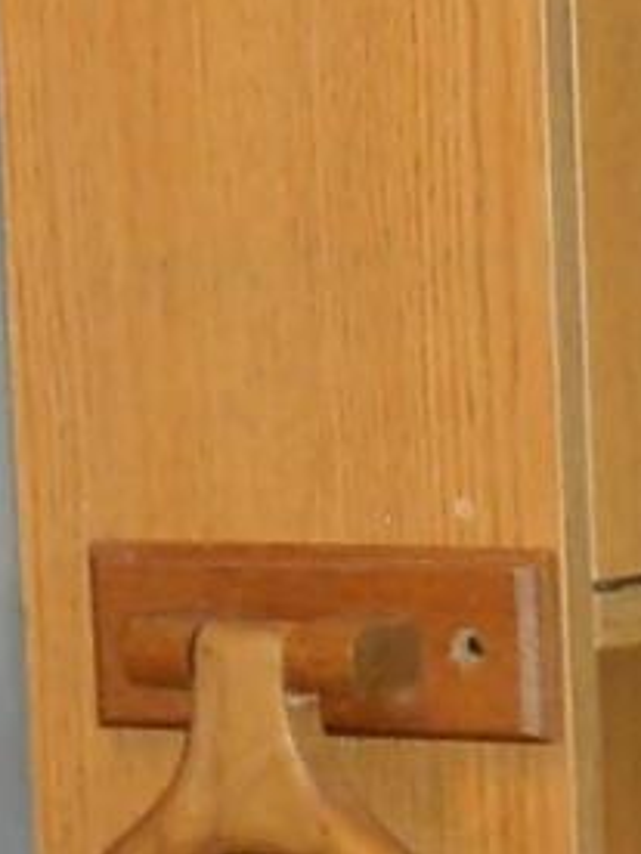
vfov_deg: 7.8
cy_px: 835
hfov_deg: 5.8
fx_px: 6271
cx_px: 656
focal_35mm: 254
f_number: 2.8
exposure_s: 1/30
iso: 100
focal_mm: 5.8
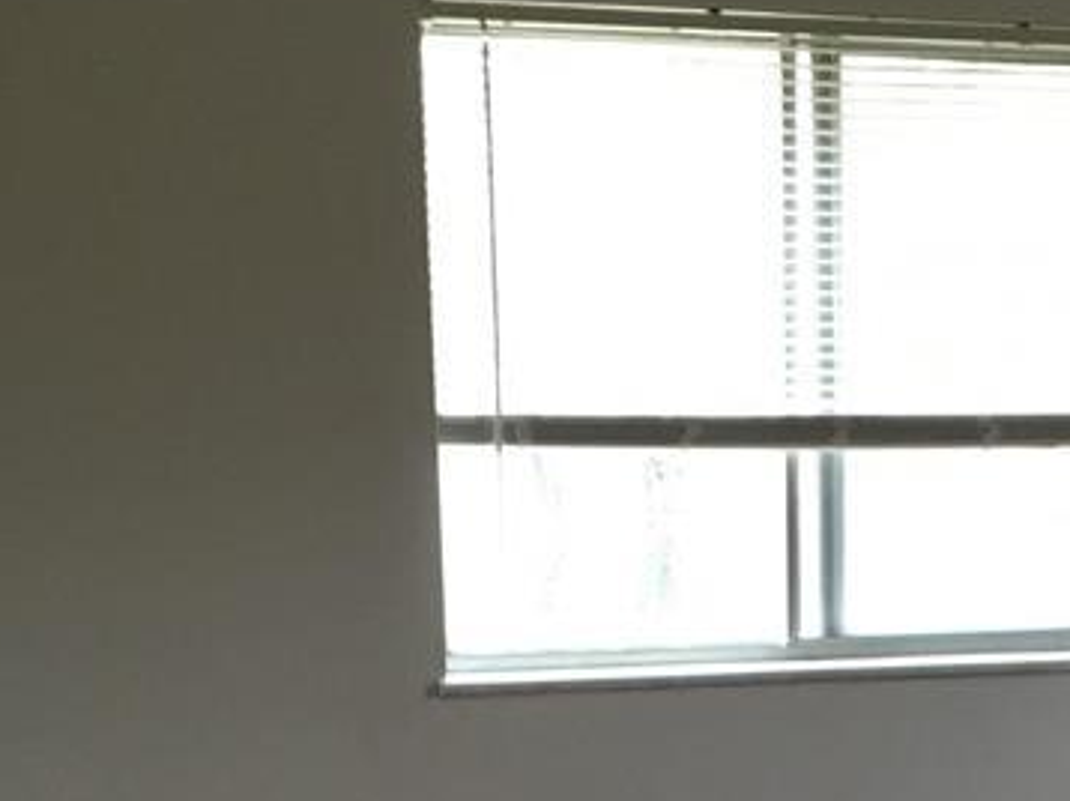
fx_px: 2564
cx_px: 762
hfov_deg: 23.4
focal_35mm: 83
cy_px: 1007
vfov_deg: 16.8
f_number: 2.2
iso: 160
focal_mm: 4.15
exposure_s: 1/30
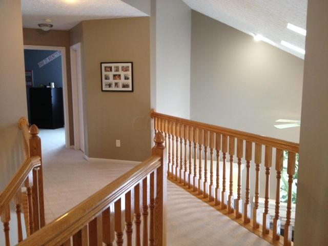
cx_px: 164
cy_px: 123
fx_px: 332
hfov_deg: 52.6
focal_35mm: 35
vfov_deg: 40.7
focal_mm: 4.28
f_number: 2.4
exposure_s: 1/20
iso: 160
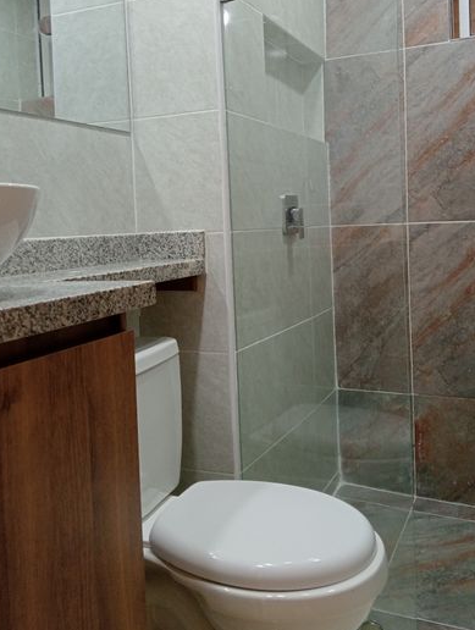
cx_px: 236
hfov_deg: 39.8
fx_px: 656
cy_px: 243
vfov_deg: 50.8
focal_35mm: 36
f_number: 1.8
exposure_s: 1/33.3
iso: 388
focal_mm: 3.98
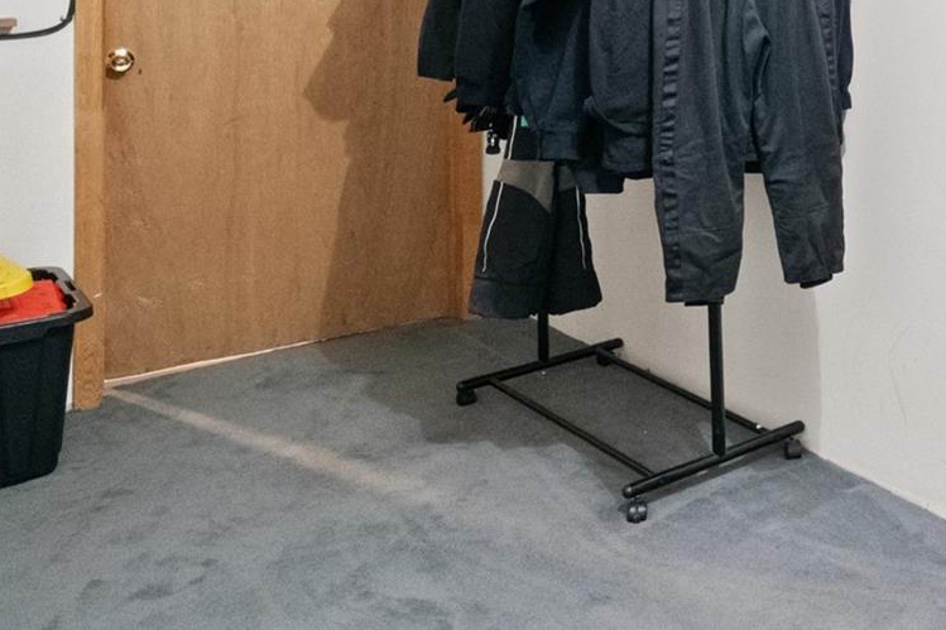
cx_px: 961
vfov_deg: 29.9
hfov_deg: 40.9
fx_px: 1077
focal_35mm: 41
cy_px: -32
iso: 6400
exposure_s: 1/8
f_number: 7.1
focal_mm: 10
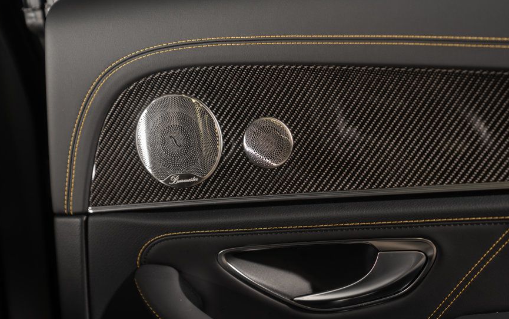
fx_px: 1054
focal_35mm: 76
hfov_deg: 27.1
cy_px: 191
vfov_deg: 17.2
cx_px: 292
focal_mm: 63
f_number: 3.2
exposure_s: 1/50
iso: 200
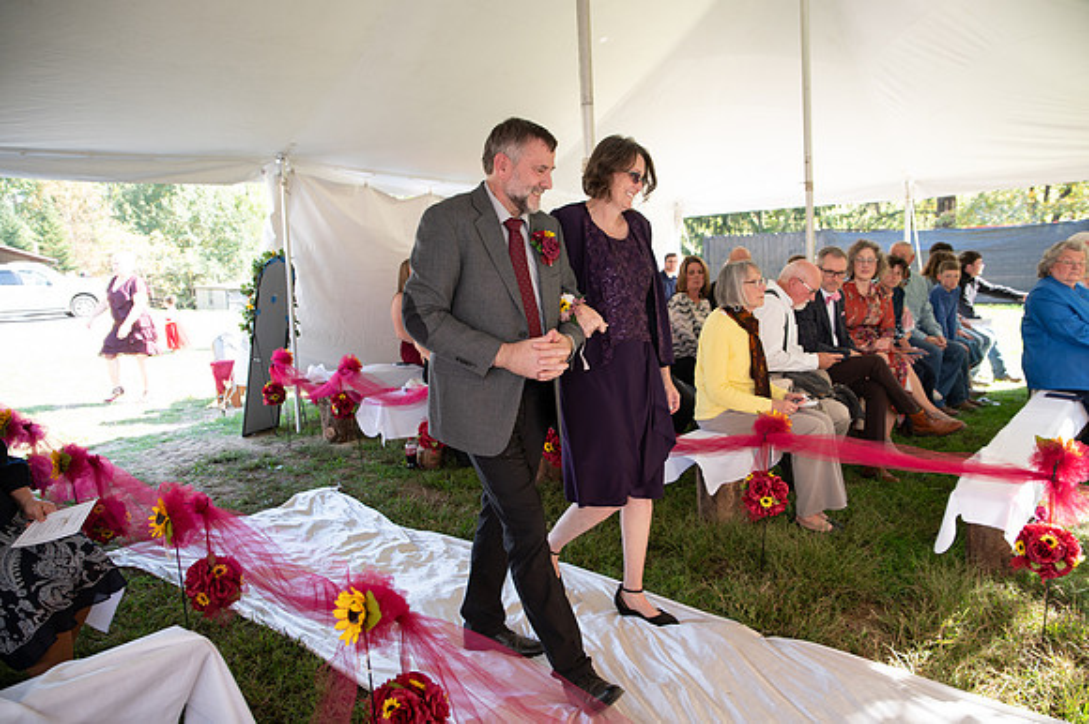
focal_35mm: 24
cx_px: 544
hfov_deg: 73.8
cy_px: 362
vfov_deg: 53.1
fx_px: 726
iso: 320
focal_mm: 24
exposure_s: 1/200
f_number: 3.2
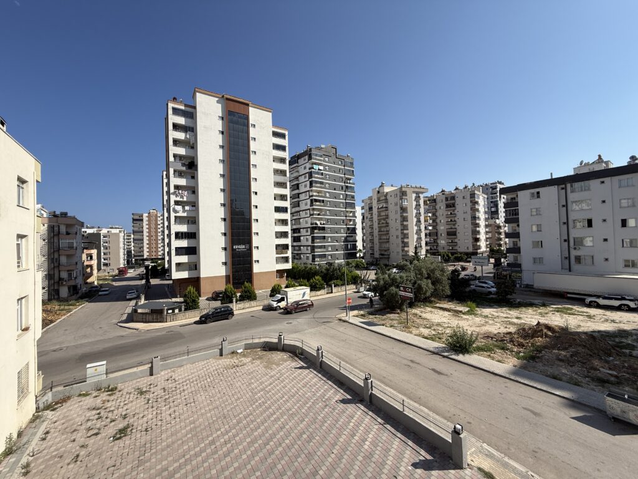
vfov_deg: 85.7
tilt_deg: +1.5
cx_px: 319
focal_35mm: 14
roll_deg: +1.5
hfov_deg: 102.1
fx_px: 258
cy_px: 240
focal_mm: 2.22
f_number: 2.2
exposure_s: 1/1848
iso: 50
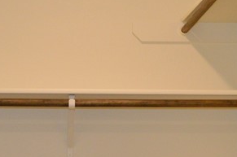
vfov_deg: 13.2
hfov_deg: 20.2
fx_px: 664
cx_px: 83
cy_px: 173
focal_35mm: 101
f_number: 5
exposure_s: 1/125
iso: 900
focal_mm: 18
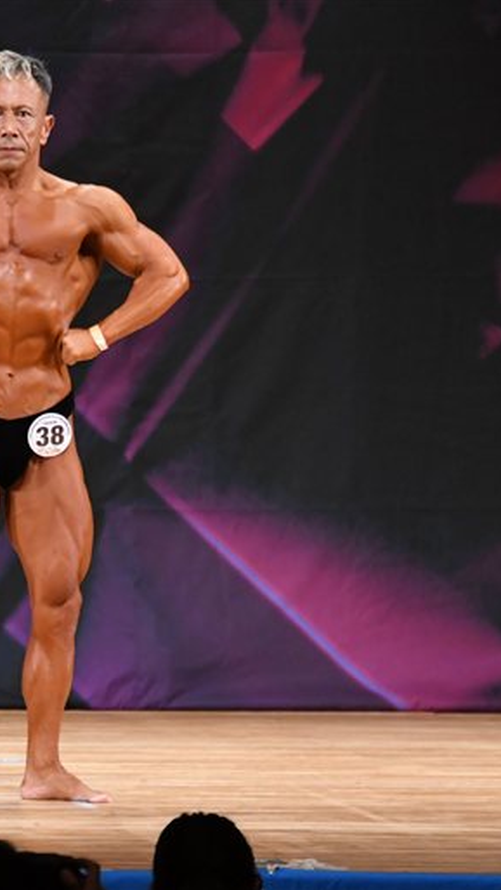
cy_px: 446
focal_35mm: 427
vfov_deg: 5.1
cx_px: -41
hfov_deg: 2.8
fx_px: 10073
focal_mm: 180
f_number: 5.6
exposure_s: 1/400
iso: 3200
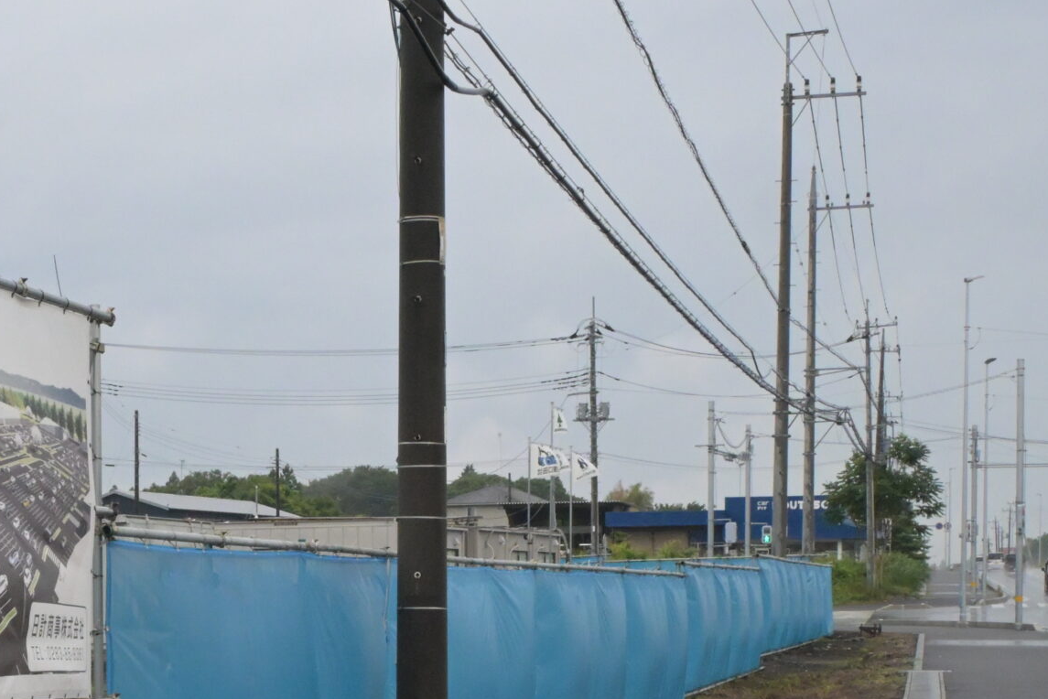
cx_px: 297
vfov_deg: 17.2
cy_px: 729
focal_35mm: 77
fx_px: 2245
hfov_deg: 26.0
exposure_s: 1/800
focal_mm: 23
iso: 4000
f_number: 14
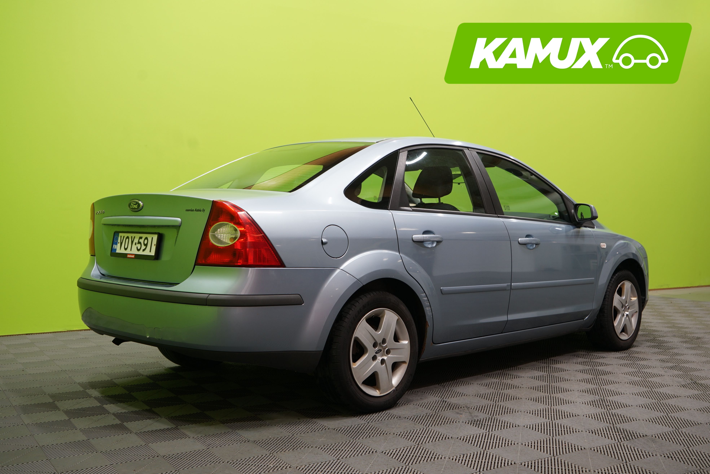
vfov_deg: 35.9
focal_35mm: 37
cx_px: 355
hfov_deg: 51.9
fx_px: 730
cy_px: 237
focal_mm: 37
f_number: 5.6
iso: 250
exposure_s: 1/20
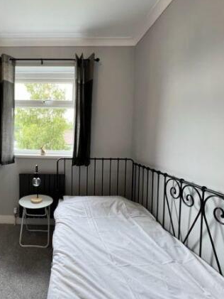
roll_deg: -1.6
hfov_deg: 67.0
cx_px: 56
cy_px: 147
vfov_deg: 87.7
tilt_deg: -3.9
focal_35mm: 18
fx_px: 155
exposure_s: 1/100
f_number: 1.8
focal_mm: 1.57
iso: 50
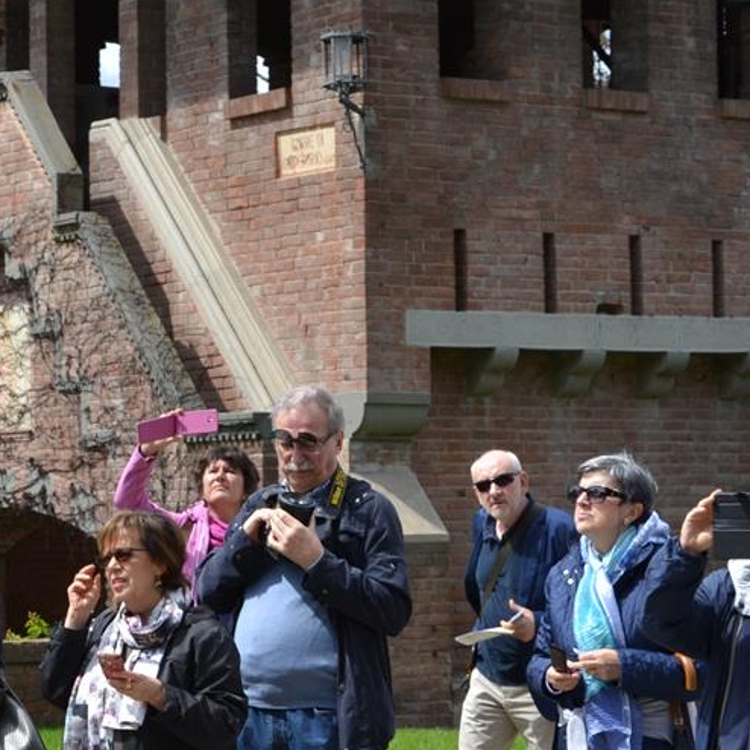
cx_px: 126
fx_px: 3040
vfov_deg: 14.1
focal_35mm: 124
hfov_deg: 14.0
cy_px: 330
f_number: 7.1
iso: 100
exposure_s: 1/250
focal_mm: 30
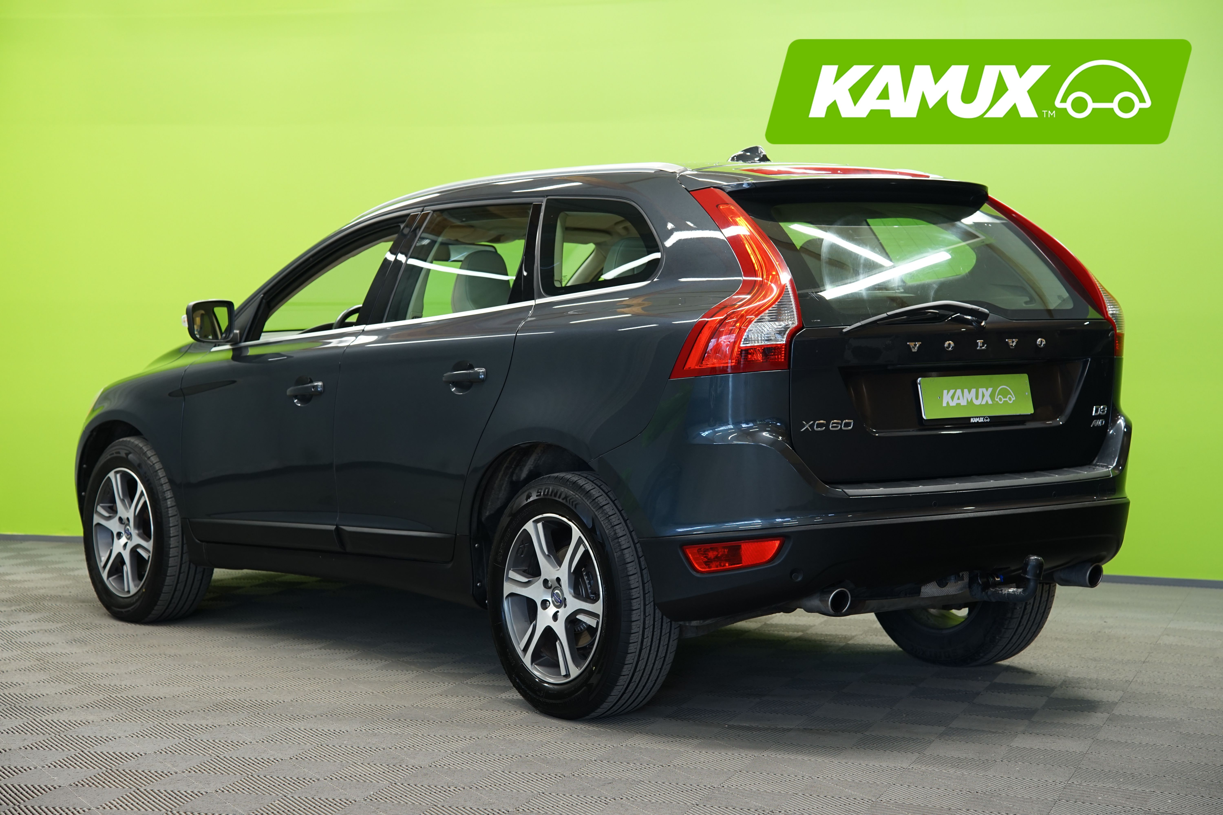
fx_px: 2344
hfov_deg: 29.2
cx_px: 612
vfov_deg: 19.7
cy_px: 408
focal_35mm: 69
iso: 500
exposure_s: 1/15
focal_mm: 69
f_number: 5
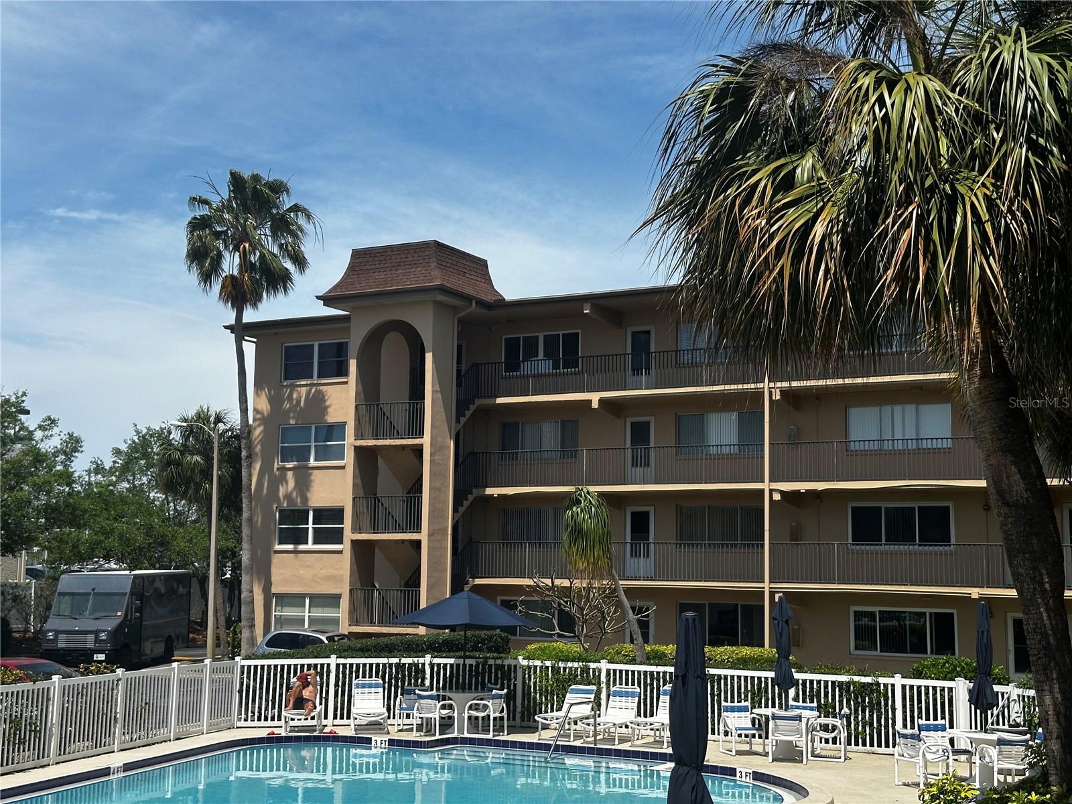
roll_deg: -1.0
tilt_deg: +7.3
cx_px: 536
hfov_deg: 39.7
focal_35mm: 48
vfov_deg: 30.3
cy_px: 402
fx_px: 1486
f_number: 1.78
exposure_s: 1/4566
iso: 64
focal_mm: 6.86
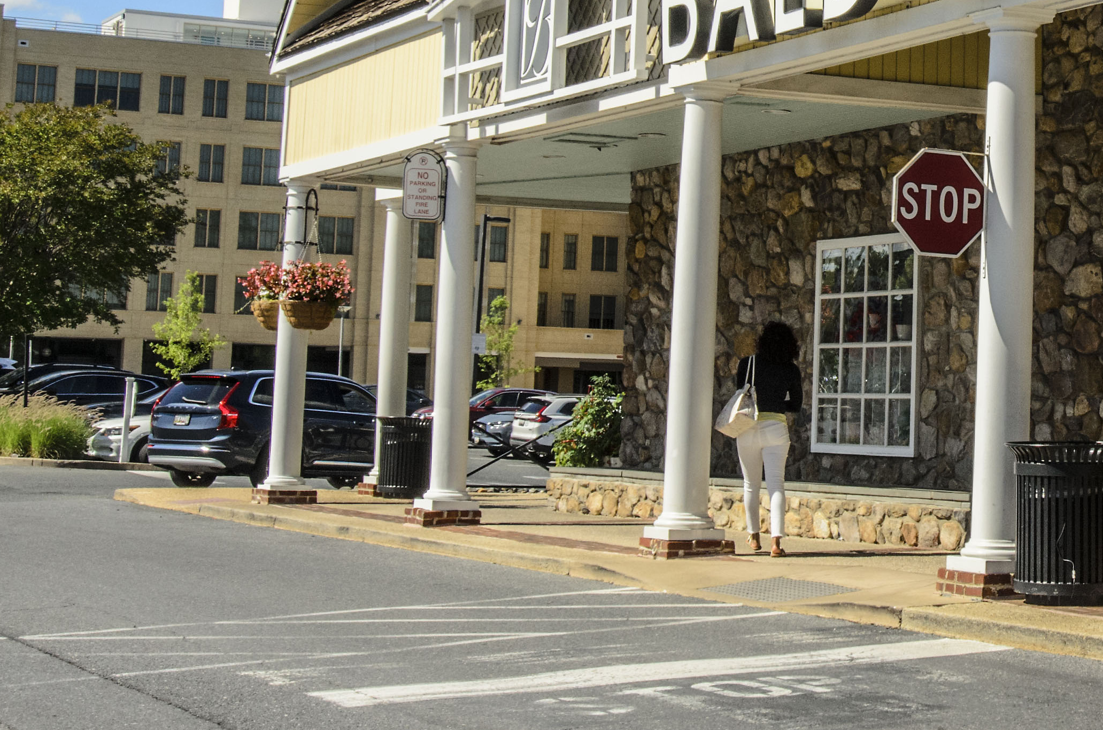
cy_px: 49
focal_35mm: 86
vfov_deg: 15.6
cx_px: 1001
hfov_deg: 23.1
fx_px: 2629
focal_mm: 24
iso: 320
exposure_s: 1/500
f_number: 11
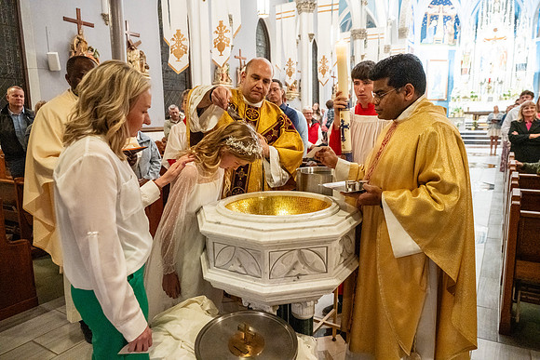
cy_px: 180
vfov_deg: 49.6
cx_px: 270
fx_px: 390
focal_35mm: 26
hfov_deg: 69.4
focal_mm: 26
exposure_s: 1/60
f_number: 4.5
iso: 5000
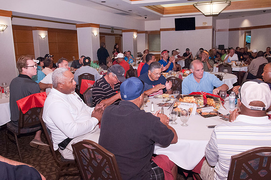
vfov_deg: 39.9
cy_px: 90
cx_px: 136
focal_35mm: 33
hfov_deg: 57.3
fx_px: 248
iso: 1250
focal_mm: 22
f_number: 8
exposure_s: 1/60
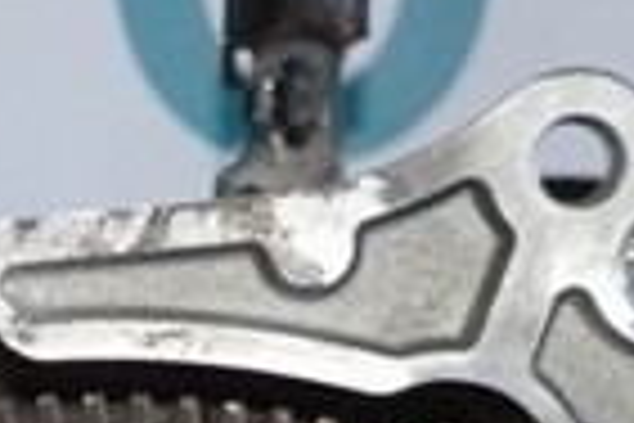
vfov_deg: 3.0
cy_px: 1226
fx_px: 8048
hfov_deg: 4.5
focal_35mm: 457
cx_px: -432
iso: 900
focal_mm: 42
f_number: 5
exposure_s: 1/60
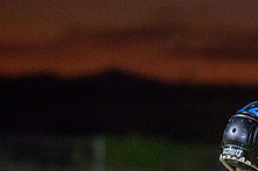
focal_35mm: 499
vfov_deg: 2.7
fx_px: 3573
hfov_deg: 4.1
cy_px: 220
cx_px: 285
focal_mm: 190
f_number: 4
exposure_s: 1/640
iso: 5000
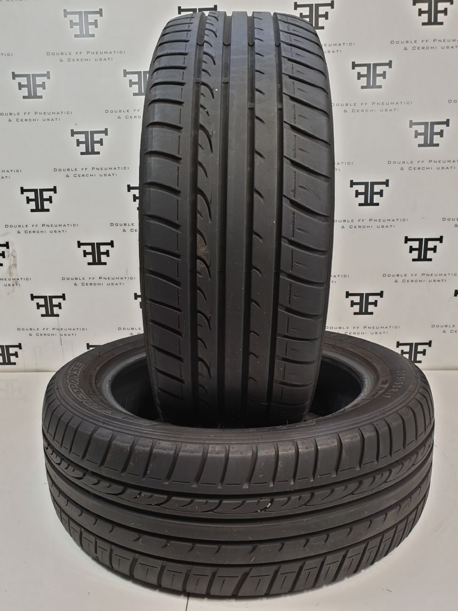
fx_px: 459
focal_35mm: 26
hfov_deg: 53.1
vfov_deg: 67.3
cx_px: 229
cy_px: 306
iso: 125
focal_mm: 4.3
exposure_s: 1/50
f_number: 2.4
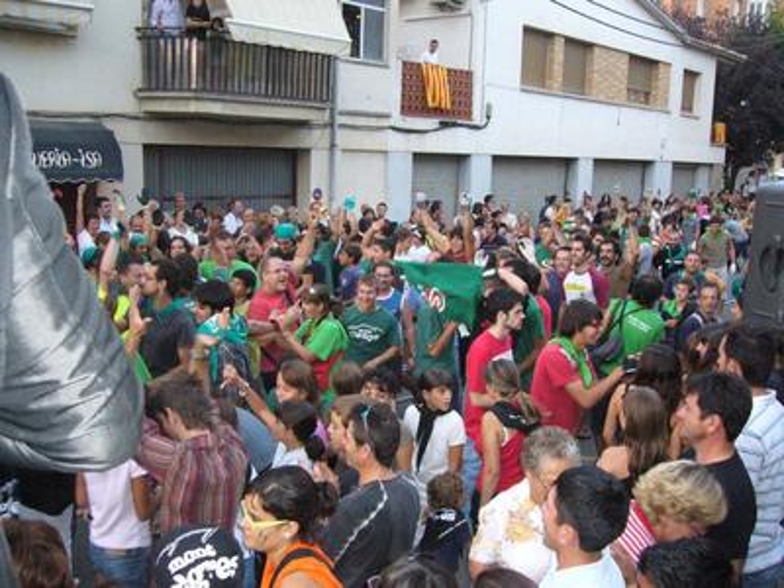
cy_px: 294
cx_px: 392
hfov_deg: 52.6
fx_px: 793
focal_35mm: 35
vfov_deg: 40.7
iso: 400
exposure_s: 1/60
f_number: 2.8
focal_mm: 5.8
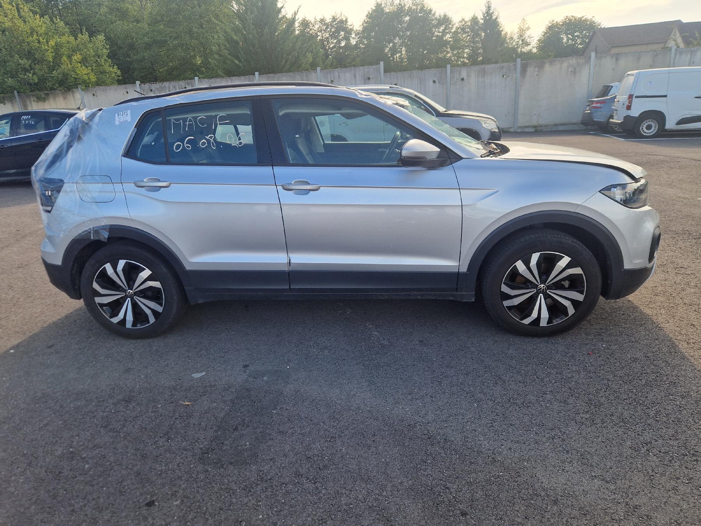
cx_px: 350
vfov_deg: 58.9
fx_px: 466
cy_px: 263
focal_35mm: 23
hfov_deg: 73.9
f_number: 1.8
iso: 50
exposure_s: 1/385
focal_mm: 5.4
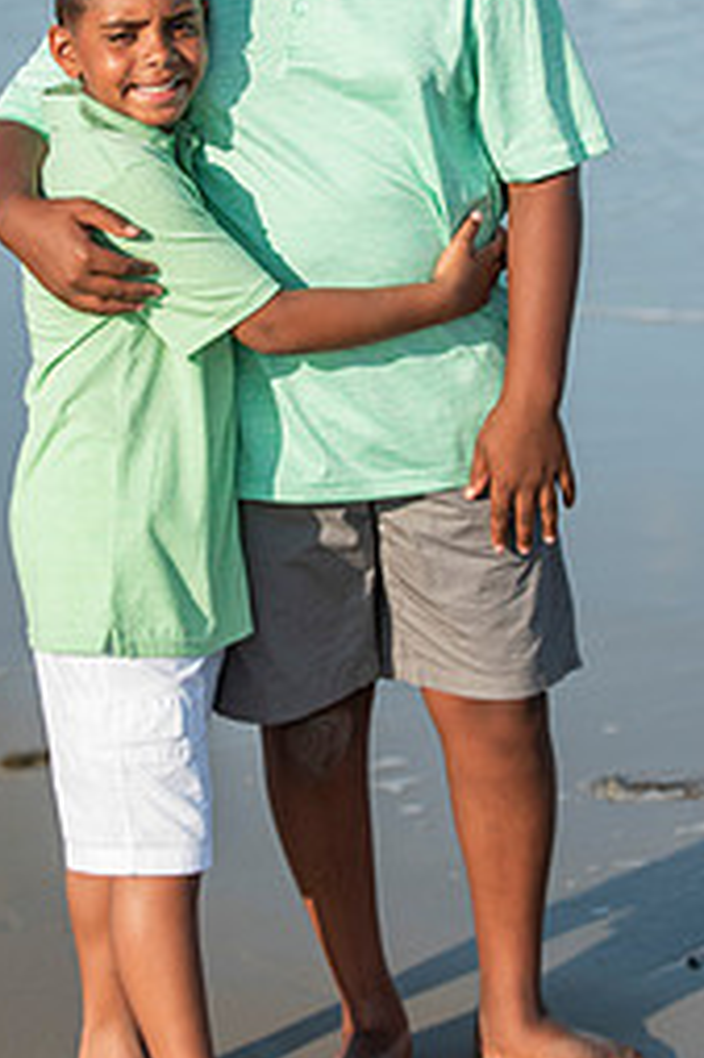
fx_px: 3642
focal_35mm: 124
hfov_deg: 11.0
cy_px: 337
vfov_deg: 16.5
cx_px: 300
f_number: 3.5
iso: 250
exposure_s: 1/4000
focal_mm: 70
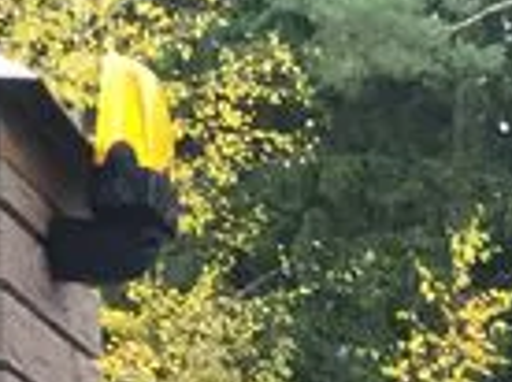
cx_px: 1402
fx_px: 2983
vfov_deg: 6.7
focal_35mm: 202
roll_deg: +0.7
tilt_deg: -2.4
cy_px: 1098
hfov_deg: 8.6
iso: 64
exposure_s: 1/33
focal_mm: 4.15
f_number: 2.2
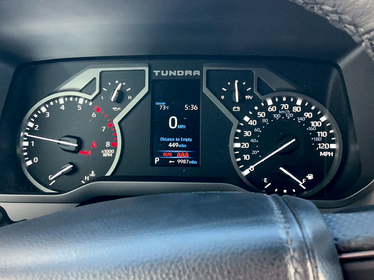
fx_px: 324
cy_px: 140
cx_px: 187
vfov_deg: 46.8
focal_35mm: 30
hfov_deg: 60.0
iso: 160
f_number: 1.8
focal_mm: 3
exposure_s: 1/60
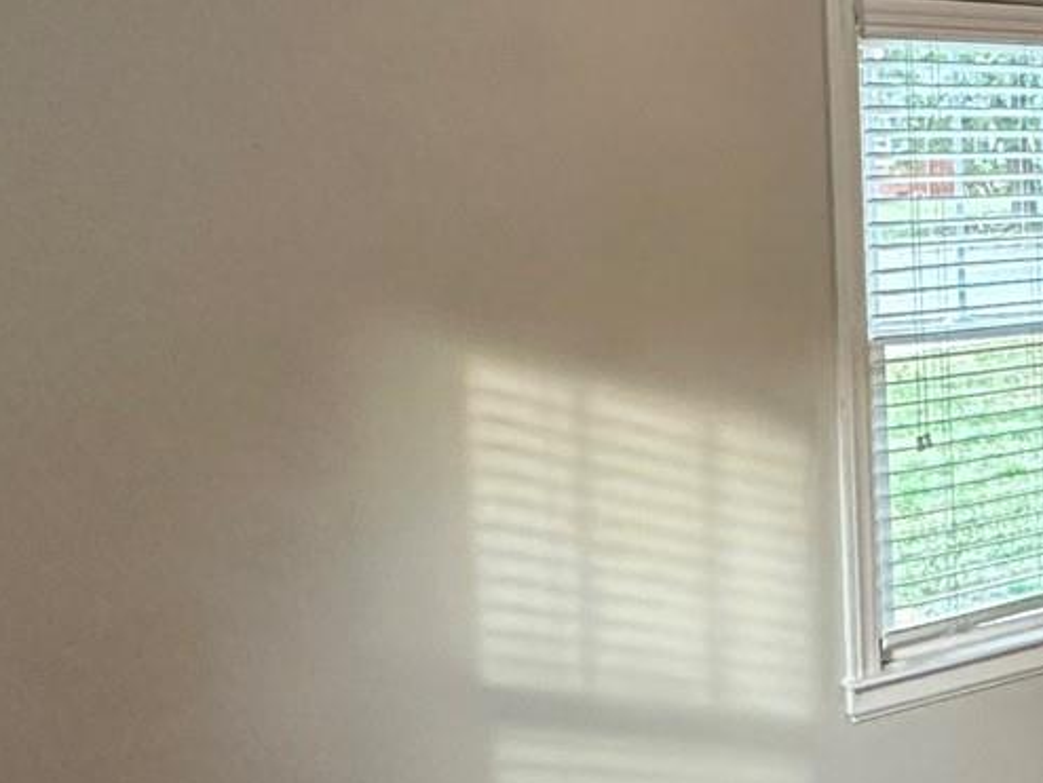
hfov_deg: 26.8
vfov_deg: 25.2
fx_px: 1748
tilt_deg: -4.0
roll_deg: +0.3
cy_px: 287
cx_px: 1429
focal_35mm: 58
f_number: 2.2
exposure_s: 1/60
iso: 400
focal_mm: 2.22
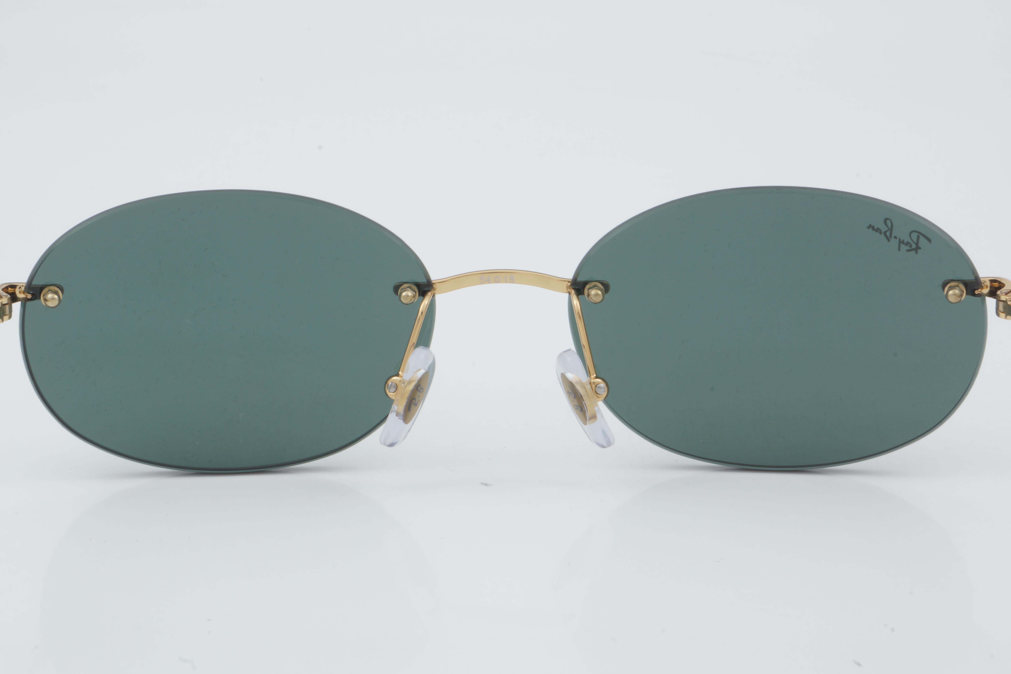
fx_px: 2317
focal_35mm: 82
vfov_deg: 16.6
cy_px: 337
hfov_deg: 24.6
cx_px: 506
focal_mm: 55
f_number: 32
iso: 100
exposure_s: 1/3
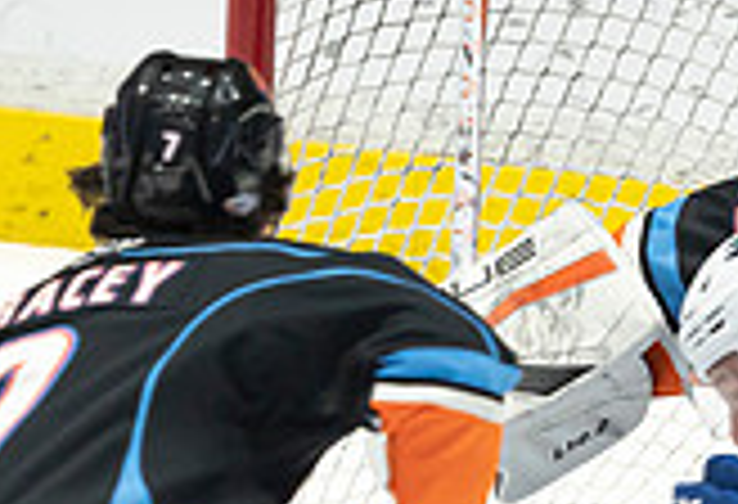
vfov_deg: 0.5
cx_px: 654
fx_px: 58883
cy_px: 1022
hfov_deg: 0.7
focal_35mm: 2851
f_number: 4
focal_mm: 600
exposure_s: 1/640
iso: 1600
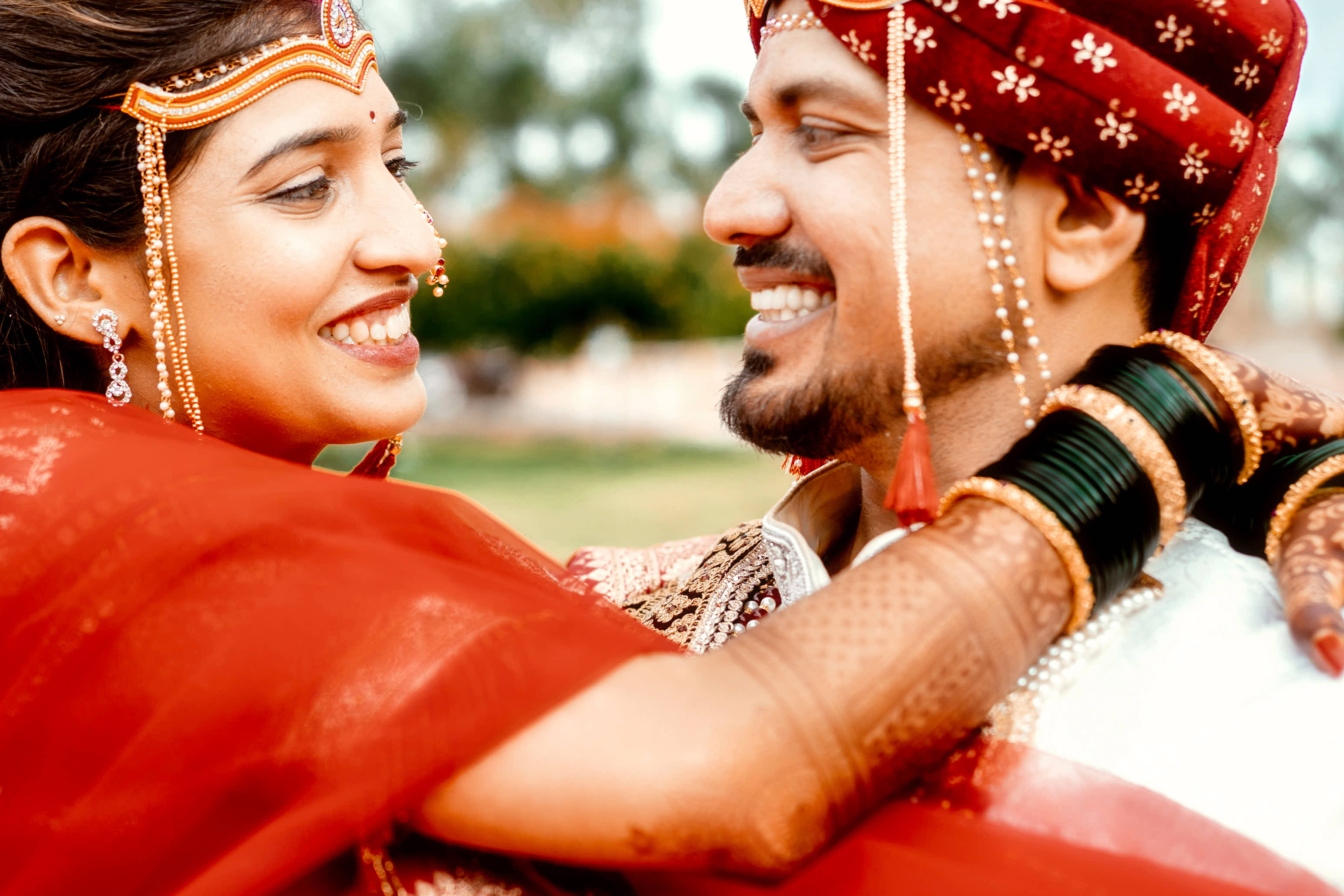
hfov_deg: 29.6
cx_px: 581
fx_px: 2539
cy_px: 594
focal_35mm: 68
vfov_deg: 20.0
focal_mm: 35
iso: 64
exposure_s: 1/640
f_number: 1.8
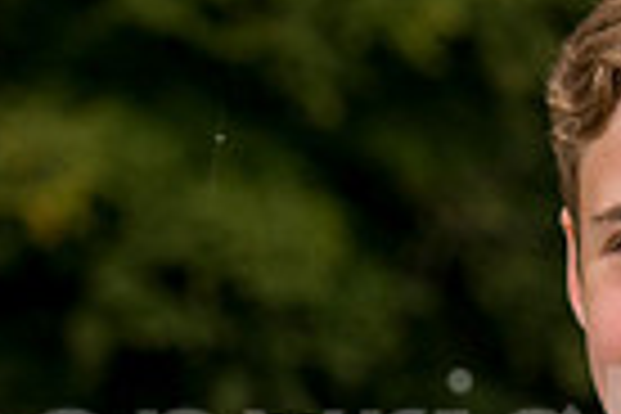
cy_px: 740
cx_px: 504
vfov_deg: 2.7
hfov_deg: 4.1
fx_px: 8728
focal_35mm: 506
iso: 400
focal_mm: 120
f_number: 7.1
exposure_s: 1/125
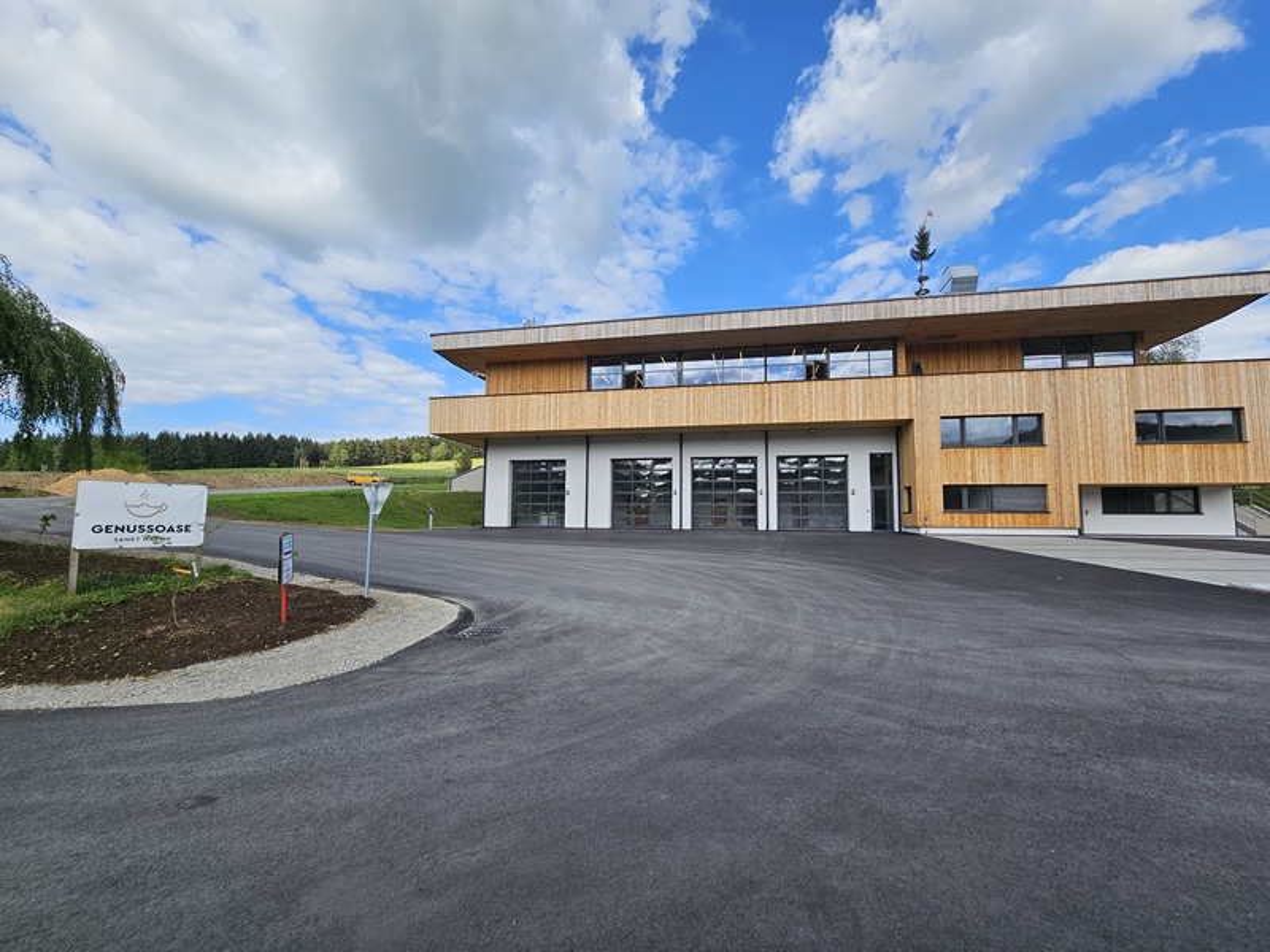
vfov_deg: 89.9
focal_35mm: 13
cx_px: 635
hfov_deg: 106.2
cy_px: 476
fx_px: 477
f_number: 2.2
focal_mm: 2.2
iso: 50
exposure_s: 1/1864
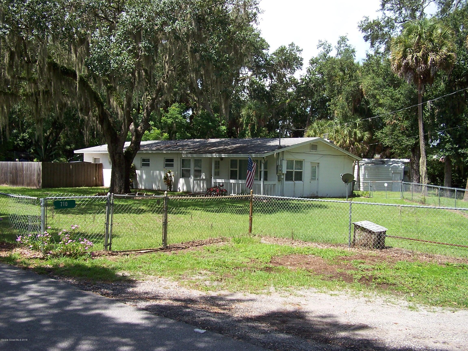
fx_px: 514
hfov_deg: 49.0
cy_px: 176
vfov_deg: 37.7
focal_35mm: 38
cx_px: 234
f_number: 2.8
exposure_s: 1/500
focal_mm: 6.3
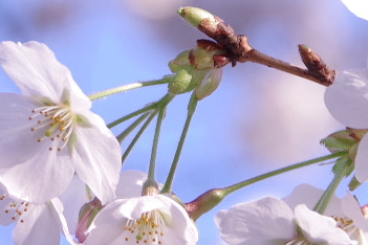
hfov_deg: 4.2
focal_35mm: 492
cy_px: 60
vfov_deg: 2.8
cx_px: 399
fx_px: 5029
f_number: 4.5
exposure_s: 1/125
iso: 100
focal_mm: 60
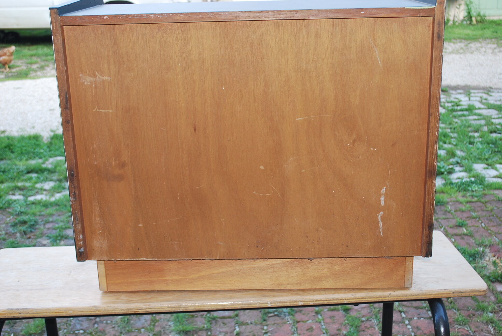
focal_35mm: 48
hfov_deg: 41.1
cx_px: 251
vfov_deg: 28.2
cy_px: 168
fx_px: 670
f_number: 4.8
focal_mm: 32
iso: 200
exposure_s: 1/60
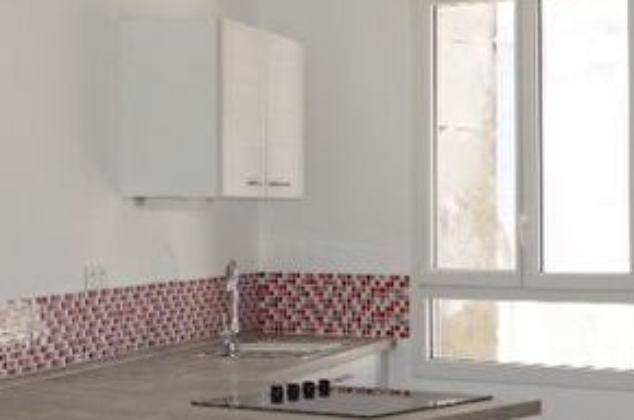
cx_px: 512
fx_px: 1634
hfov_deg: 21.7
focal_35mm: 93
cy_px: 213
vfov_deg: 14.6
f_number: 7.1
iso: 800
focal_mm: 18
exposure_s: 1/180
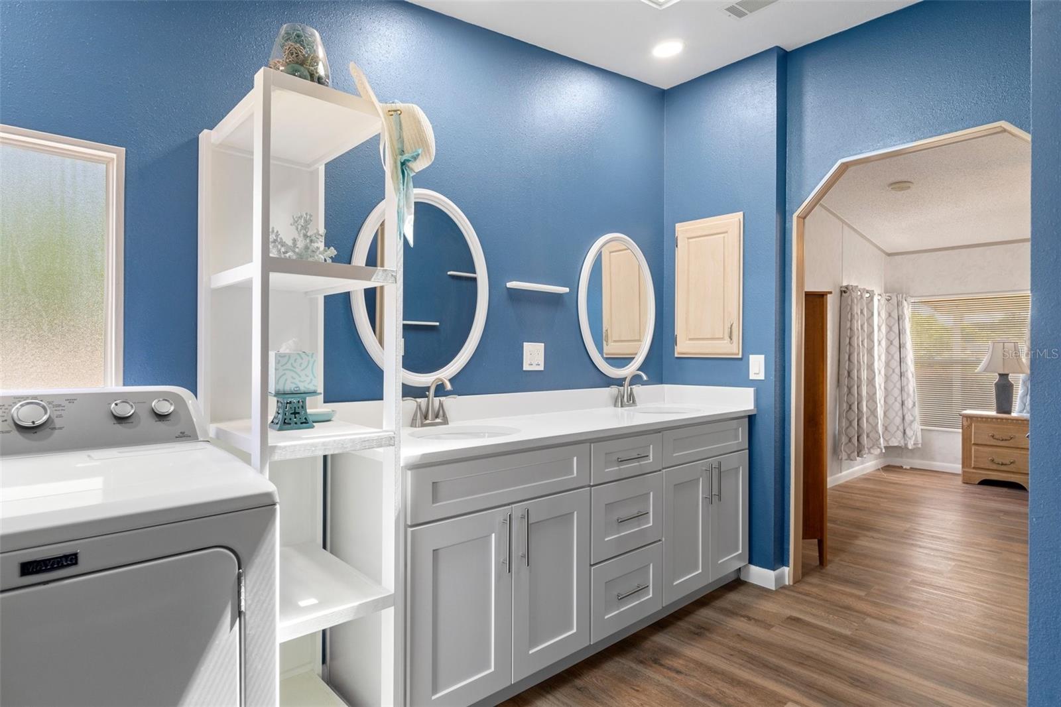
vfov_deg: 63.2
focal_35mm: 20
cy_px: 354
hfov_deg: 85.4
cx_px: 530
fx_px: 575
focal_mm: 13
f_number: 8
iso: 320
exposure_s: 1
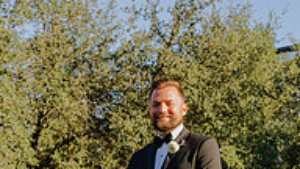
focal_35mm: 76
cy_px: 245
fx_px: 605
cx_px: 141
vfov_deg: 14.9
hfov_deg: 27.9
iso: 200
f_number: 2.8
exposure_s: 1/1600
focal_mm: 24
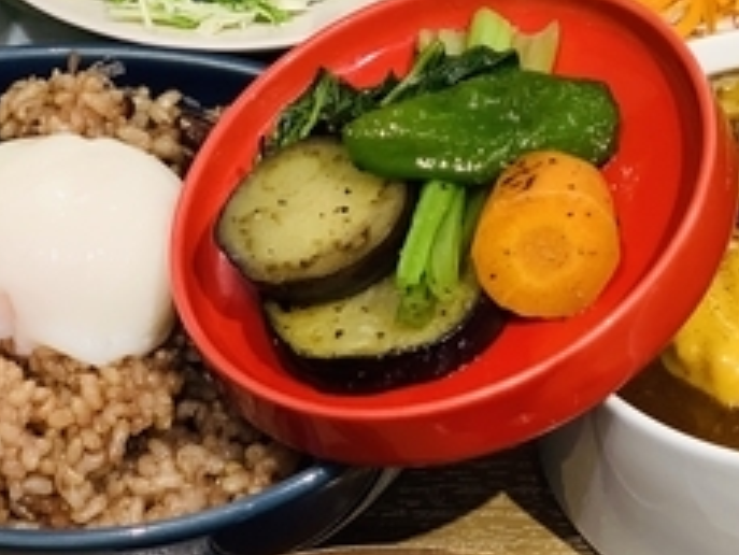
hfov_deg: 14.2
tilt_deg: -46.9
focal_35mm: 136
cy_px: 123
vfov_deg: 10.9
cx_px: 820
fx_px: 2905
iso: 50
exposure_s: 1/50
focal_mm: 6
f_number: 2.4
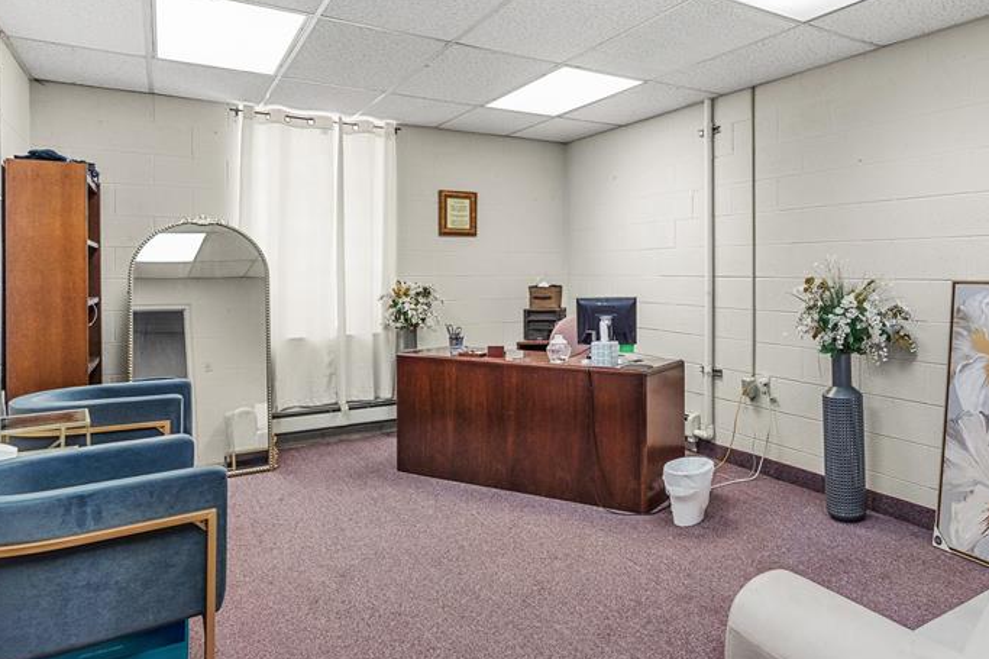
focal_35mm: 24
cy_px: 301
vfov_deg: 53.0
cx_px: 665
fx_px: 659
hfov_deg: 71.4
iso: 2500
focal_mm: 16
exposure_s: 1/125
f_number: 4
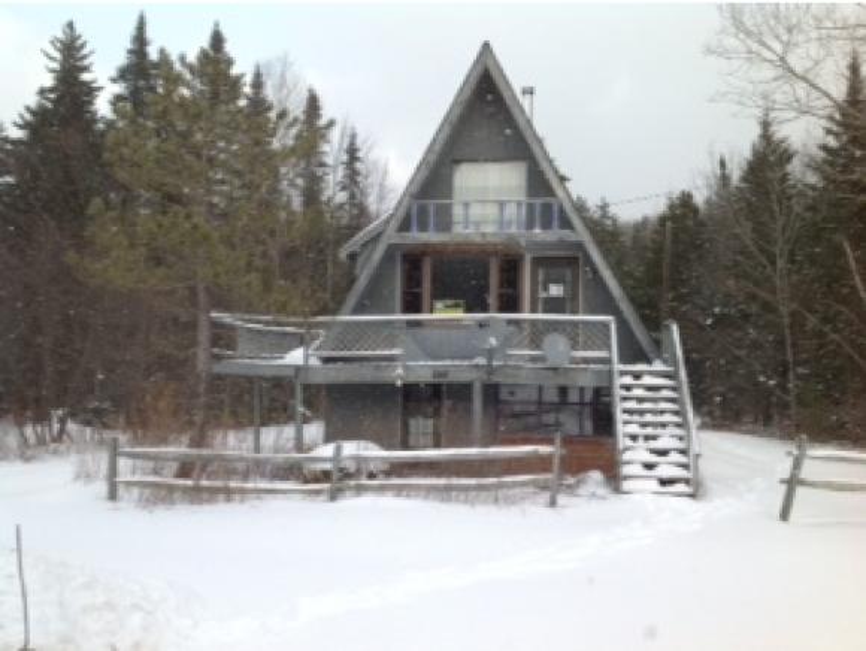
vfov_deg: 40.8
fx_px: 876
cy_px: 326
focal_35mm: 35
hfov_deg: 52.6
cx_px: 433
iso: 50
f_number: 2.4
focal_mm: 4.28
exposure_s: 1/355
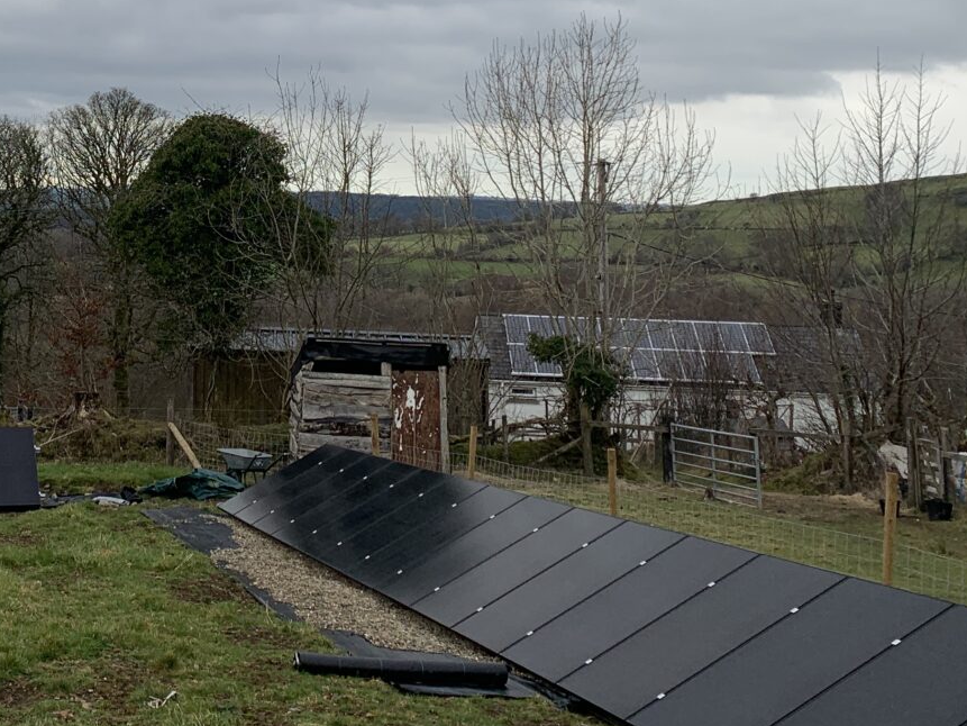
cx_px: 102
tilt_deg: +4.5
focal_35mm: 58
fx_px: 1620
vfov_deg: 24.2
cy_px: 10
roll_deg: -1.4
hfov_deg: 31.7
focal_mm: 4.25
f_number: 1.8
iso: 25
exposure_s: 1/439
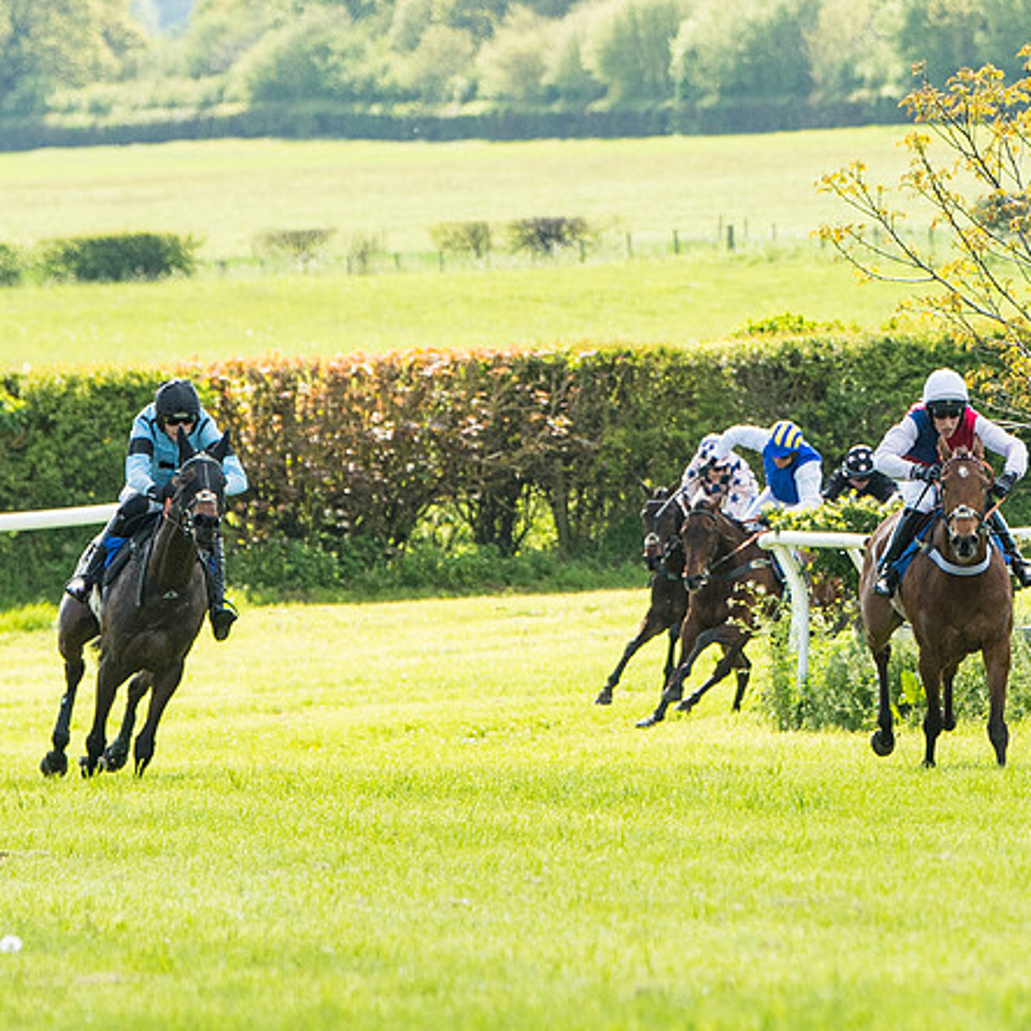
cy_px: 569
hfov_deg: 3.8
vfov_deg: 3.8
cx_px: 986
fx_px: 15500
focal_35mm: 460
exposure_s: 1/3200
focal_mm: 150
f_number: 4
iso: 400
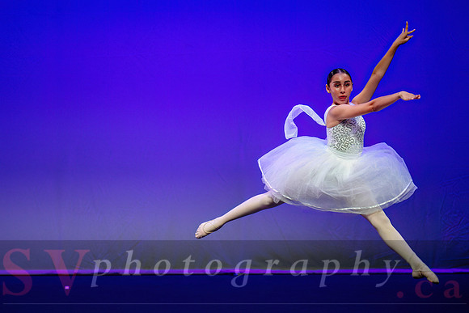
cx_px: 184
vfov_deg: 6.3
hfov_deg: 9.4
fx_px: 2849
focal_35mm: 219
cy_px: 179
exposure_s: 1/640
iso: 1600
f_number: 2.8
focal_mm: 180
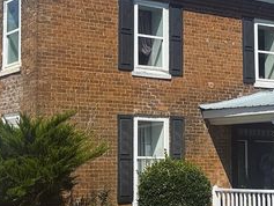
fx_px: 705
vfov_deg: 16.6
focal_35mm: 89
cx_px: 169
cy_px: 91
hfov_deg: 22.0
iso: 80
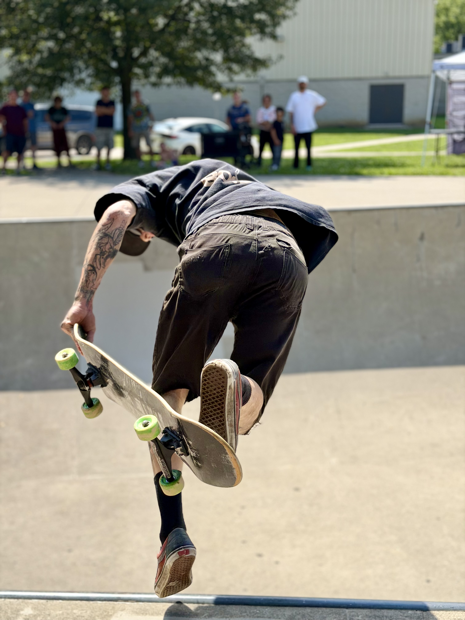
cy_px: 310
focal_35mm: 48
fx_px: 860
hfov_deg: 30.3
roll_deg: +1.3
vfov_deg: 39.7
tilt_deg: -11.5
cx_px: 232
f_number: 1.78
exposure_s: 1/4098
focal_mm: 6.76
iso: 80
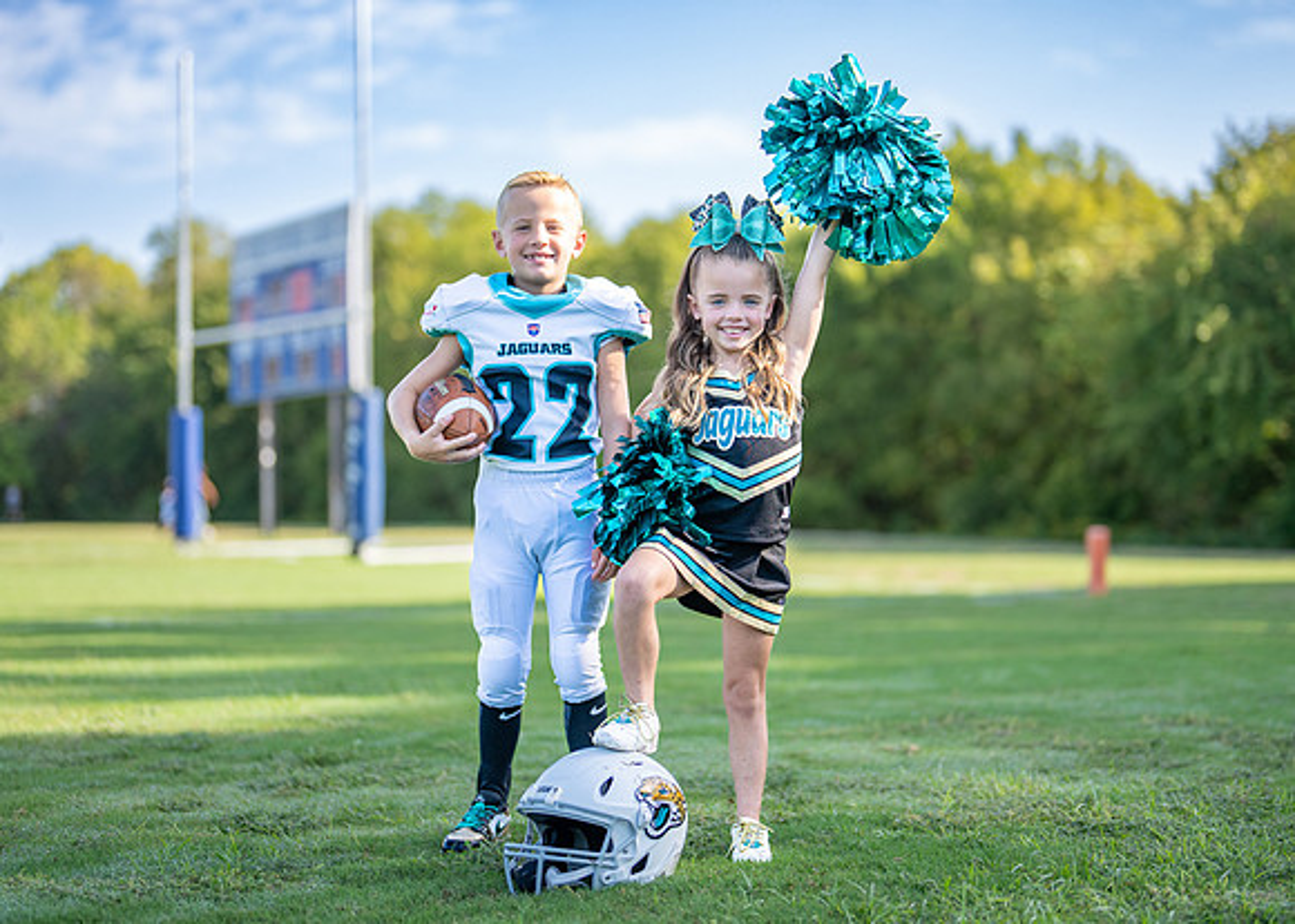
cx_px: 664
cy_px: 453
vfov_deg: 22.2
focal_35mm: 64
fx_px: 2354
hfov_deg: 30.8
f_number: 1.2
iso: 100
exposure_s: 1/2500
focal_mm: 50
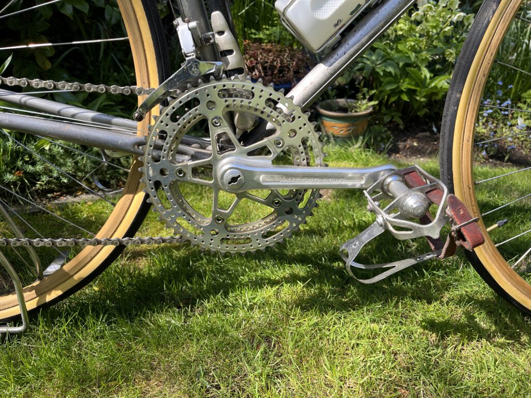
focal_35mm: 26
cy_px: 199
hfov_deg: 67.3
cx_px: 266
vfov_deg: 53.1
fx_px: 399
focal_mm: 5.1
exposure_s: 1/676
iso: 50
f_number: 1.6
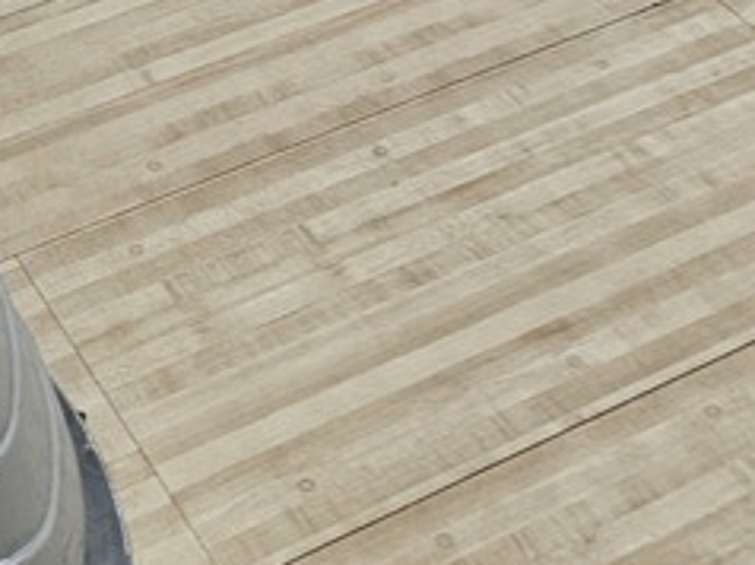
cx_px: -19
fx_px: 2157
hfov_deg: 19.2
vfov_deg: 11.5
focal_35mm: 99
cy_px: -914
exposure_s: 1/120
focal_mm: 6.3
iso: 250
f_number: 1.7
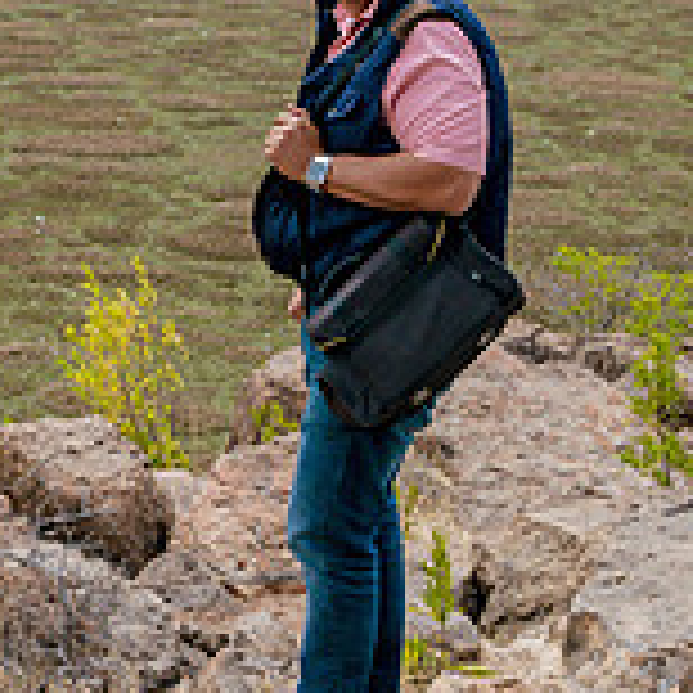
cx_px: -126
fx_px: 1744
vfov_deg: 22.2
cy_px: 142
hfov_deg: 21.0
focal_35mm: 77
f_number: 3.5
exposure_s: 1/4000
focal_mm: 16
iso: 250
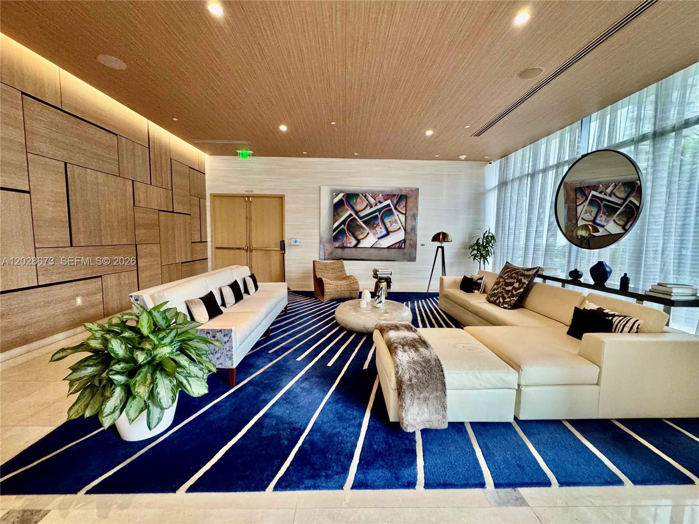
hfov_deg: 102.1
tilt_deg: -5.3
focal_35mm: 14
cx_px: 350
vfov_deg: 85.7
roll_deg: -0.6
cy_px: 262
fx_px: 283
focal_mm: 2.22
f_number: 2.2
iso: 500
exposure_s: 1/60
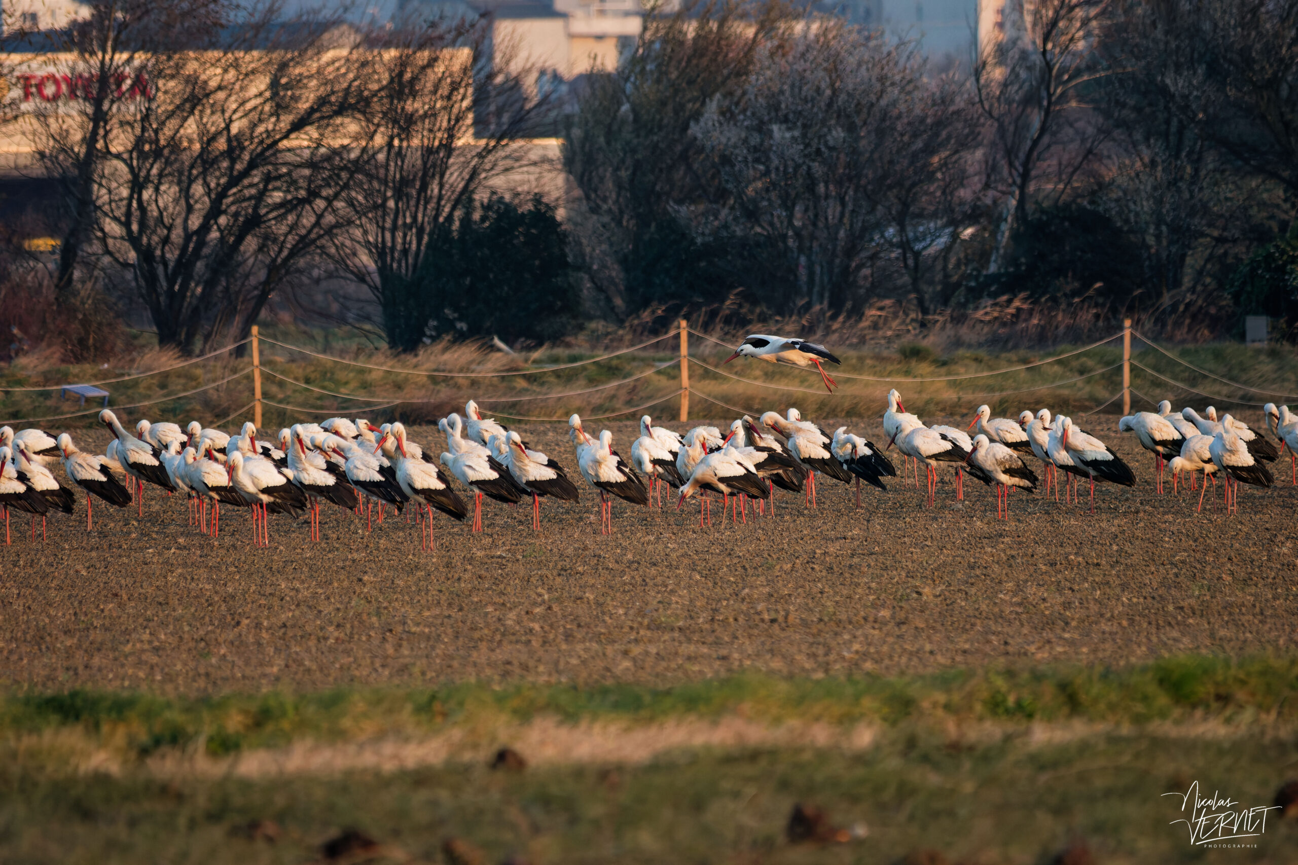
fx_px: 27036
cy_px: 432
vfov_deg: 1.8
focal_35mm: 750
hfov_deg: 2.8
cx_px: 649
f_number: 6.3
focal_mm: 500
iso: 5600
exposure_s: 1/4000
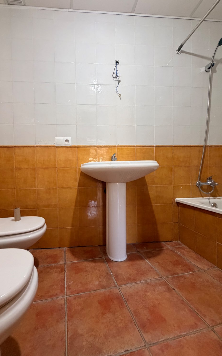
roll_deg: -0.6
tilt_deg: -1.6
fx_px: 145
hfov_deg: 74.3
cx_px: 94
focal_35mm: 15
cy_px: 179
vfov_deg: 101.5
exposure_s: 1/62
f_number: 2.2
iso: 320
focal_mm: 2.22
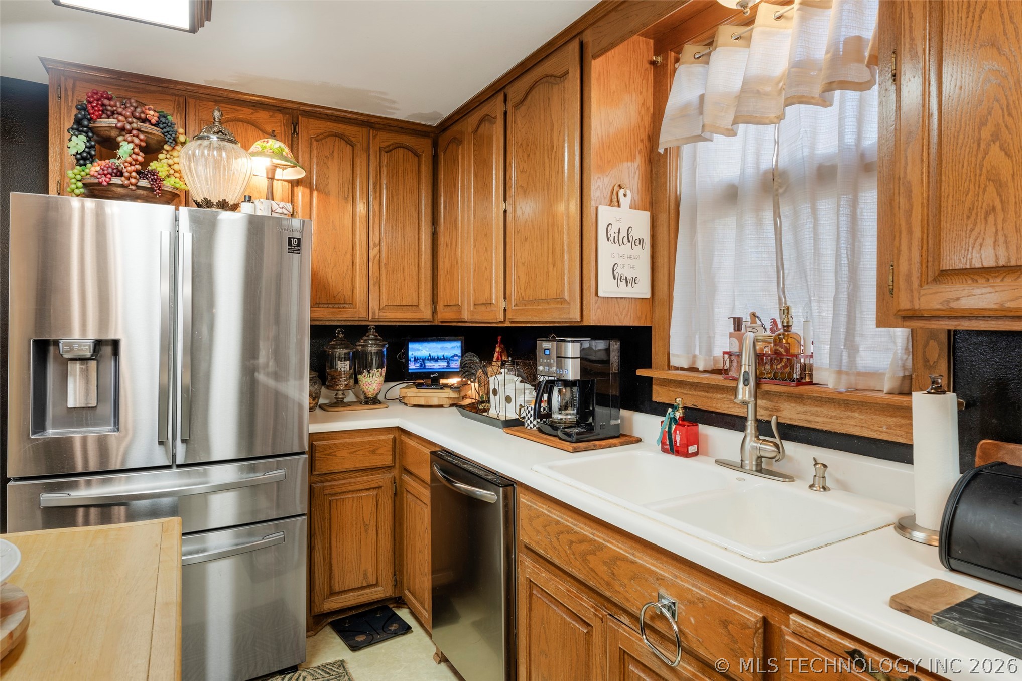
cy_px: 340
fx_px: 562
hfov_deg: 84.6
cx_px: 511
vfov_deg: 62.4
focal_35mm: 20
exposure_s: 1/2
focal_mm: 19.8
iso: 160
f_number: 8
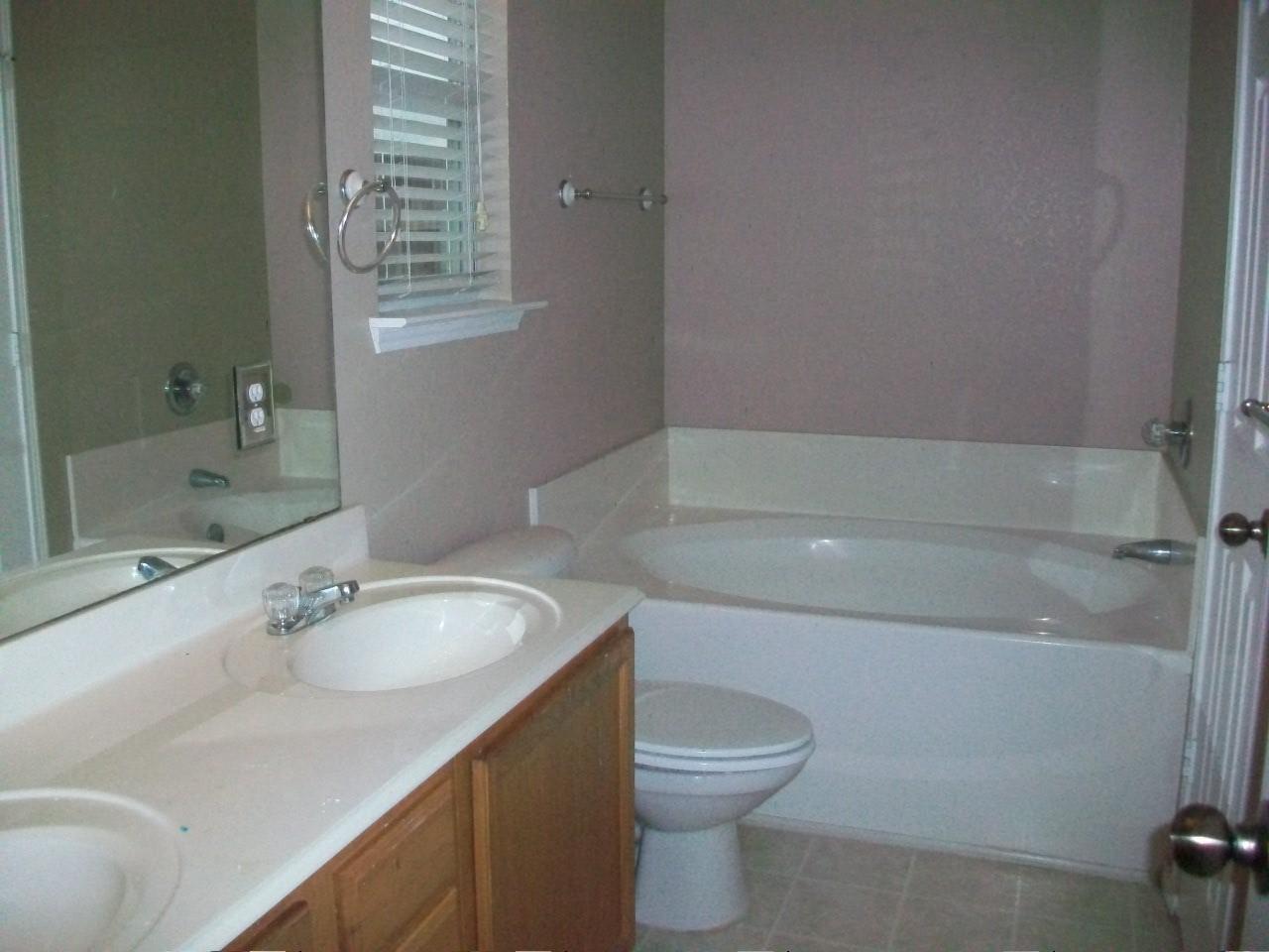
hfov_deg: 56.8
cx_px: 634
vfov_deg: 44.2
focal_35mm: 32
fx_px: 1173
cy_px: 476
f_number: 2.8
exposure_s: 1/500
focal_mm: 5.7
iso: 400
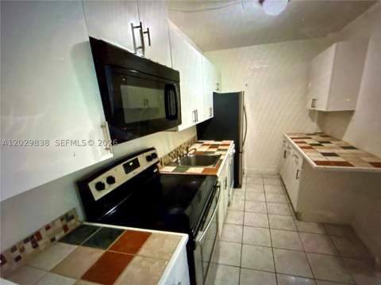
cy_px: 142
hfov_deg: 71.6
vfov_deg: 56.8
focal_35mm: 24
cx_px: 190
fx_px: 264
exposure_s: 1/60
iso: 400
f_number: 2.2
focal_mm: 2.22
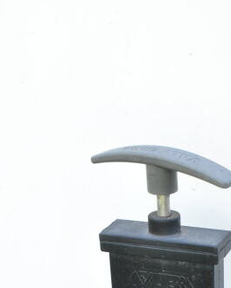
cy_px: 395
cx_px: 203
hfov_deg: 14.5
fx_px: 900
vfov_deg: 17.0
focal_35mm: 105
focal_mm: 27
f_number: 7.1
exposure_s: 1/200
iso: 1600
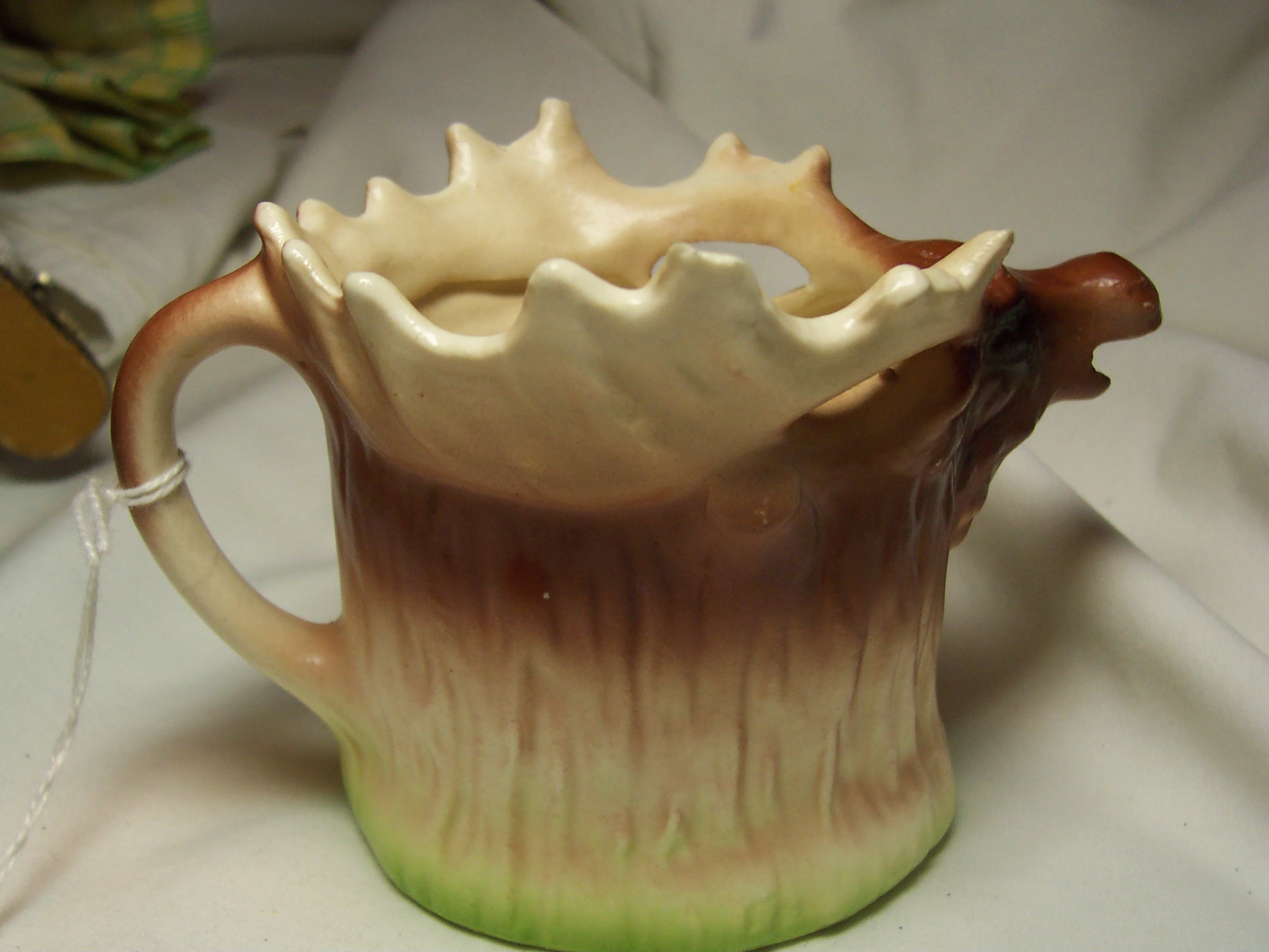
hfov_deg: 50.1
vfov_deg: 38.7
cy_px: 476
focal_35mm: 37
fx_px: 1356
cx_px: 634
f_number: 2.8
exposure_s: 1/90
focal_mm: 5.6
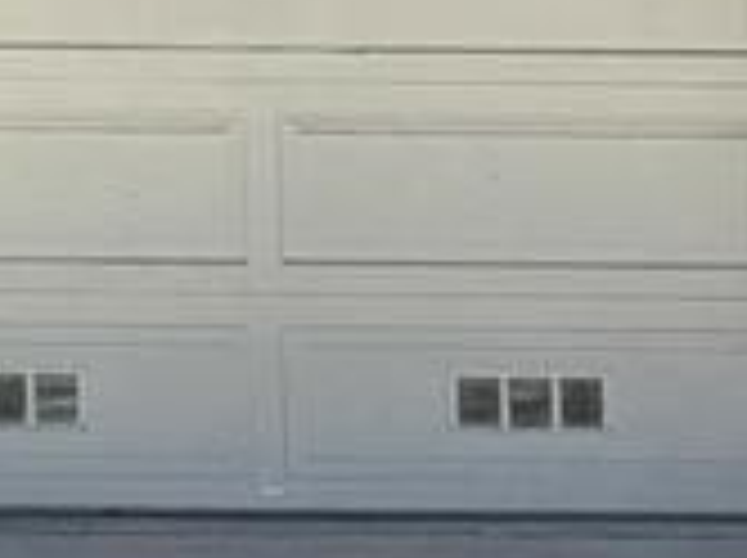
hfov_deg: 7.7
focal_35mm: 235
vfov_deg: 6.2
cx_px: -1192
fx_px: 5064
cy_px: -468
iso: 32
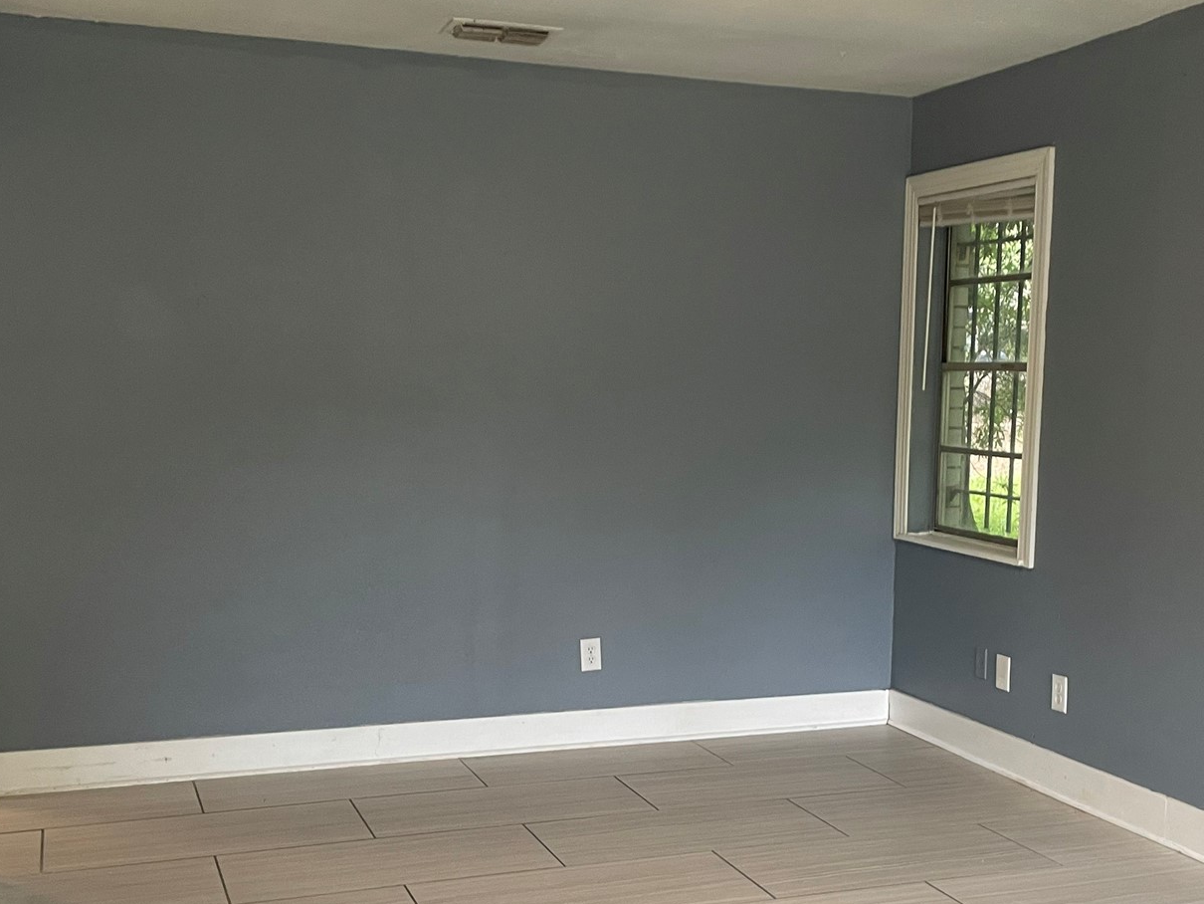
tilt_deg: -12.7
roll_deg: -0.8
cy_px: 614
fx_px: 1531
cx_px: 702
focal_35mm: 44
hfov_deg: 42.8
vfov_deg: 32.6
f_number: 1.6
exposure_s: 1/60
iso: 100
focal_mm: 4.2
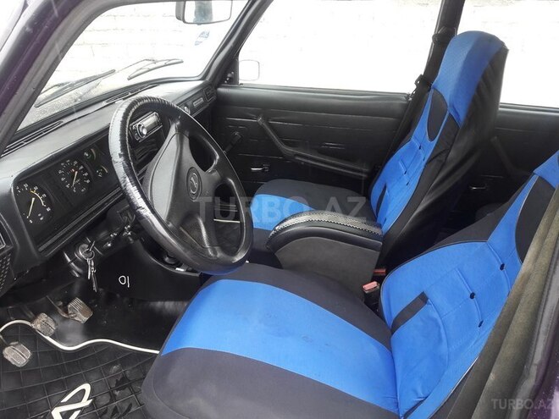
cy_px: 210
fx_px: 452
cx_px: 280
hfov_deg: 63.4
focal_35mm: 28
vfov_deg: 49.7
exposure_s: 1/33
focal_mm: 3.7
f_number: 1.9
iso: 50
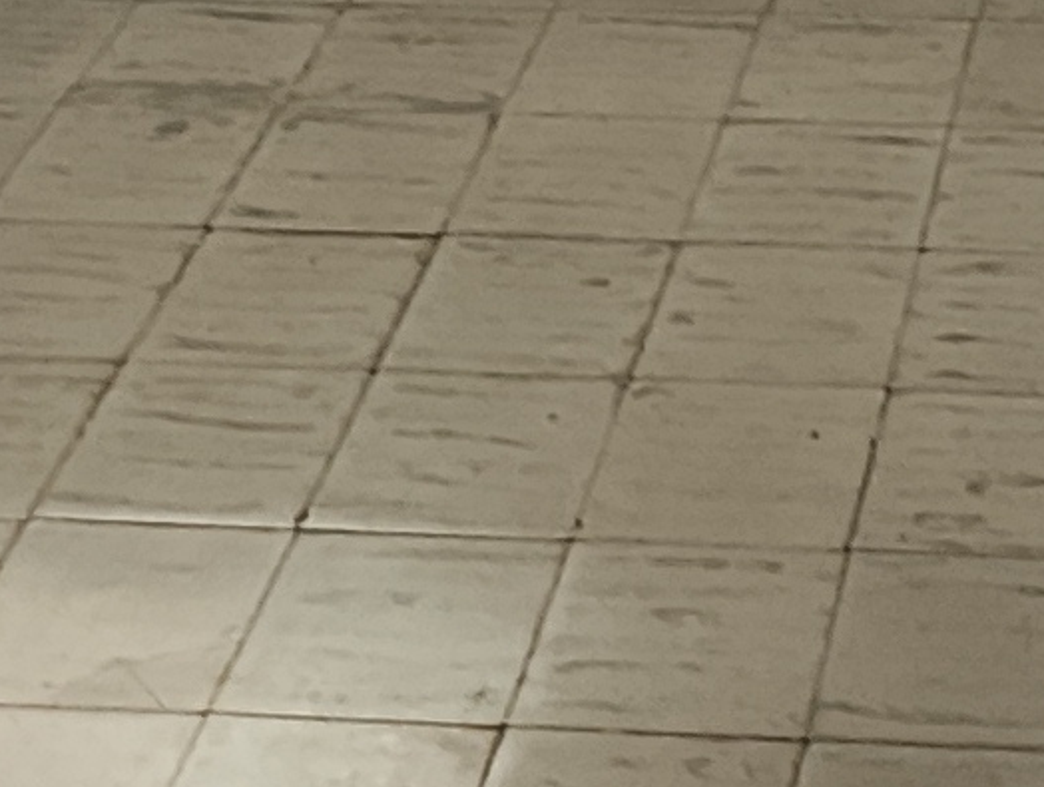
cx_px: 1082
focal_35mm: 109
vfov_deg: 12.5
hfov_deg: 17.5
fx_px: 3293
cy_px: -614
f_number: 2.2
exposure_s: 1/30
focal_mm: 2.16
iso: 326
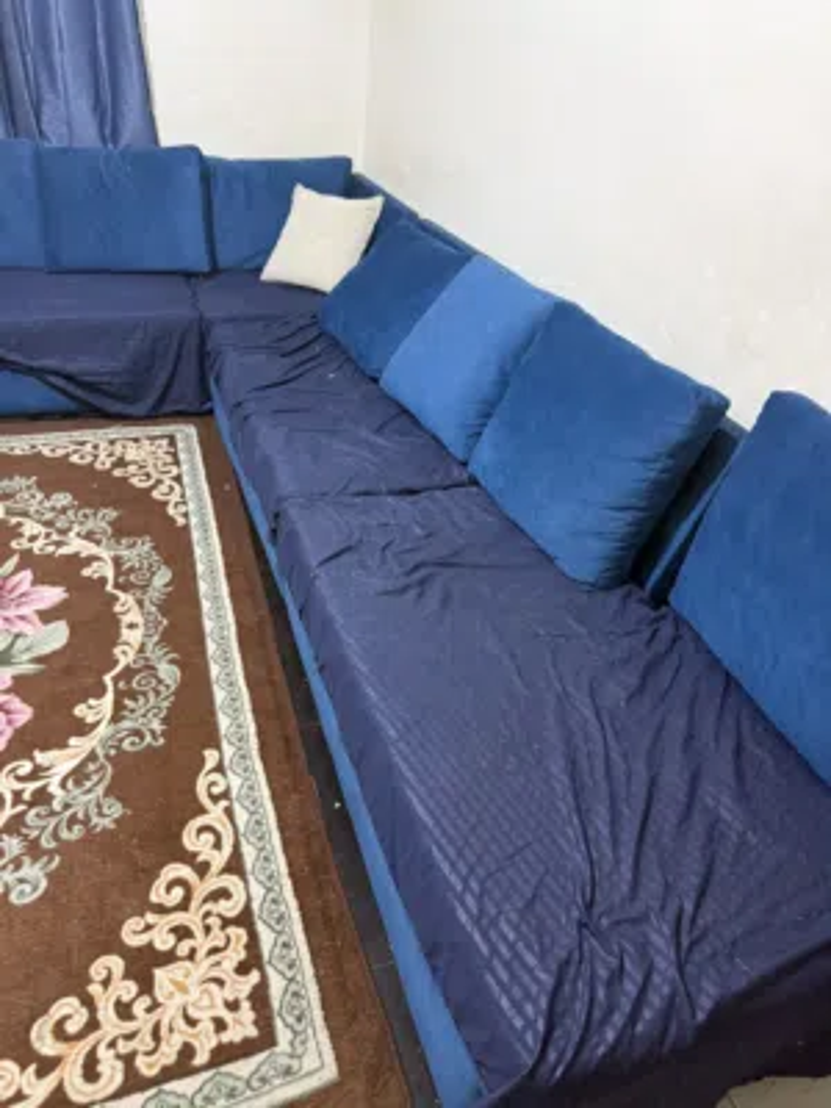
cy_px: 554
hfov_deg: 56.8
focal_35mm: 24
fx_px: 768
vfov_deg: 71.6
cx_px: 416
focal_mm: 6.76
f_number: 1.78
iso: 800
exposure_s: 1/60
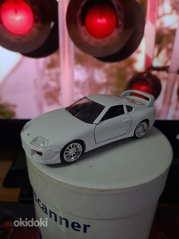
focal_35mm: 26
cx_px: 90
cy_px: 120
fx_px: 179
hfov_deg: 53.1
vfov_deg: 67.3
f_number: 1.8
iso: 160
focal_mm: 5.4
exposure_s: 1/50
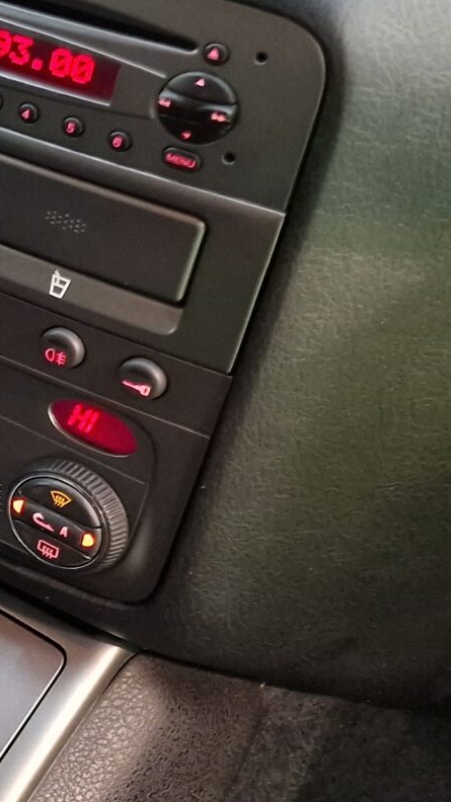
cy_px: 194
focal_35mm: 81
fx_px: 1724
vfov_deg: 25.9
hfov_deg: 11.4
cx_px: -748
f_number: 1.8
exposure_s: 1/33
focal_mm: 6.4
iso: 500
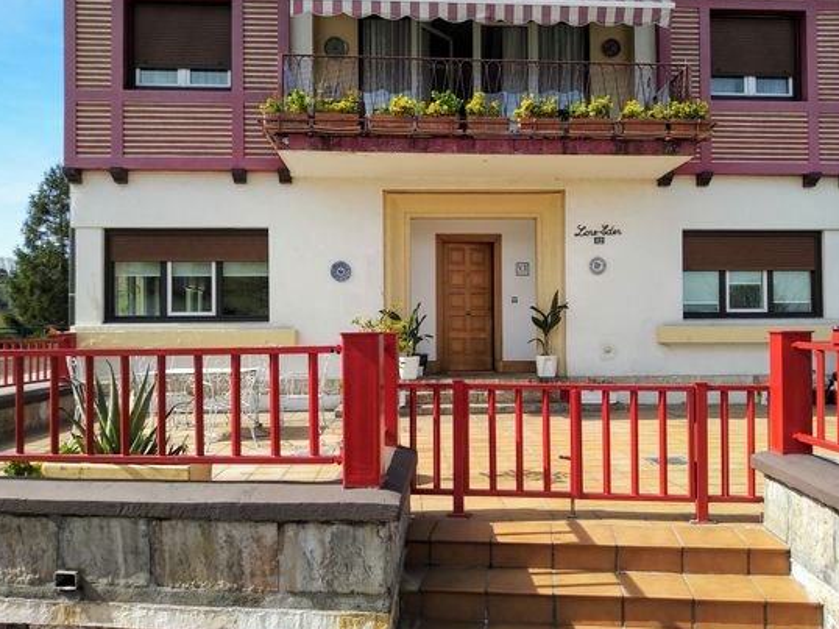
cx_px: 458
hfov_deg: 61.6
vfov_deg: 48.2
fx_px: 703
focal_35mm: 29
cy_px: 322
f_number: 2.2
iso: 100
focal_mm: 3.83
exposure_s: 1/670
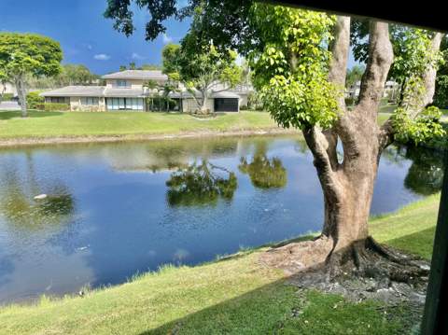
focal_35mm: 26
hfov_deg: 67.4
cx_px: 224
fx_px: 336
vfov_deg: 53.0
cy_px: 168
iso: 32
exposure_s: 1/1304
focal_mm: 4.2
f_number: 1.6
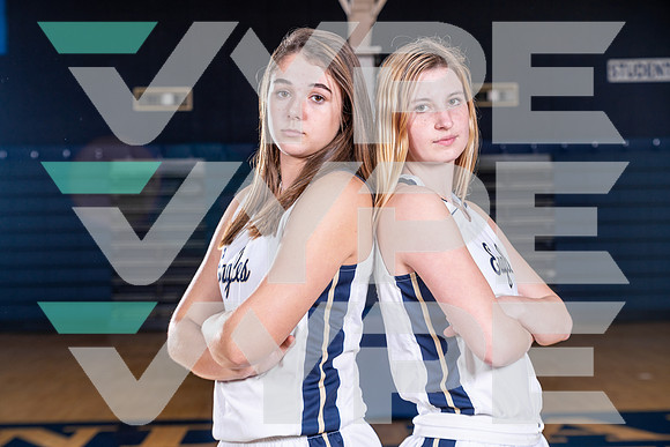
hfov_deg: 32.9
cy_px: 224
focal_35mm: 61
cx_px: 335
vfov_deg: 22.3
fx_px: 1135
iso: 100
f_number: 5
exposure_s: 1/125
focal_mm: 61
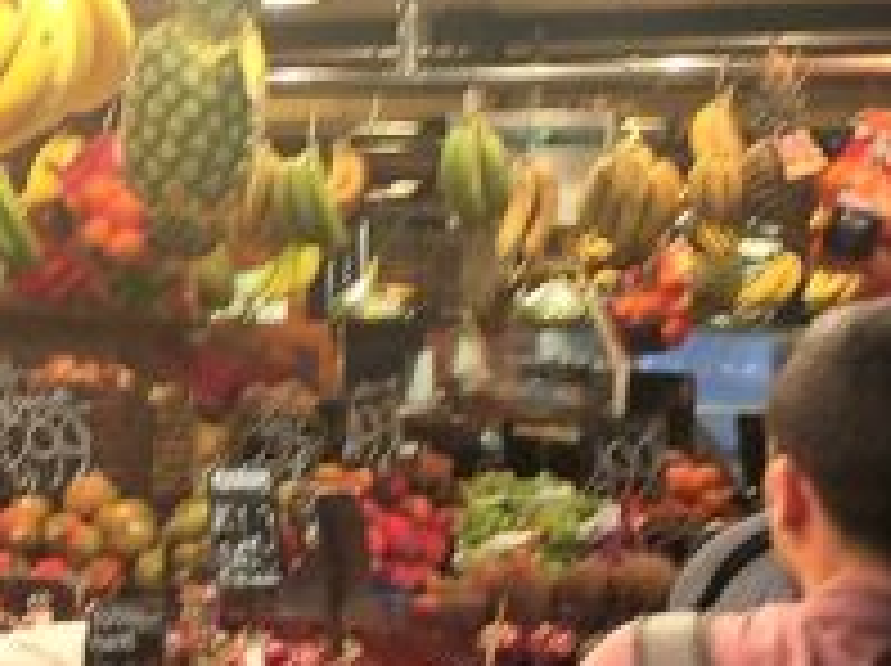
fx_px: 3856
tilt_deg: +3.8
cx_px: -508
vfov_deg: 9.9
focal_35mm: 150
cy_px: 328
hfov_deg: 12.4
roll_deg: -2.3
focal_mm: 4.15
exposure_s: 1/100
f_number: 2.2
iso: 32
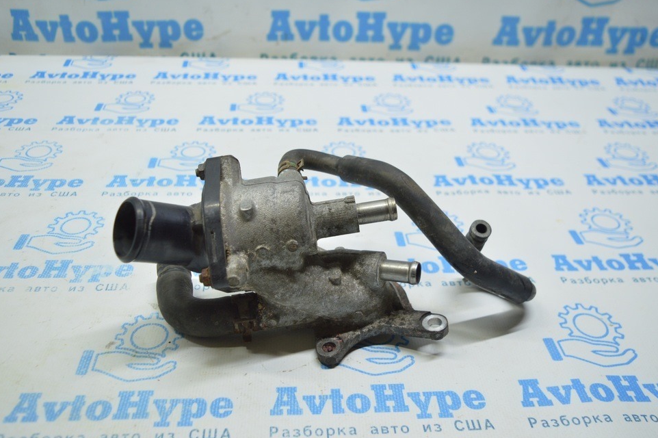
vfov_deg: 39.3
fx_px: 612
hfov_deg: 56.5
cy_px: 214
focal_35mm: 34
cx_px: 313
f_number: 3.8
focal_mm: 21
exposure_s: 1/60
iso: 400
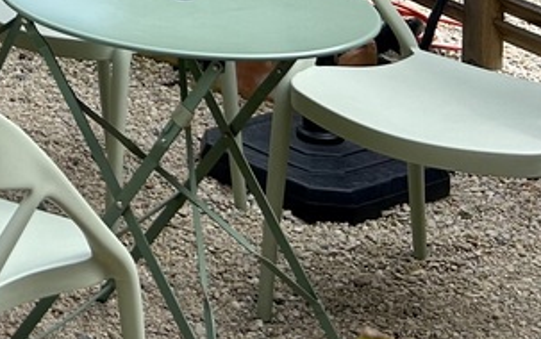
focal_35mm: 109
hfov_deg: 15.9
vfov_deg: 10.9
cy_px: -351
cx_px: -462
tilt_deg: -4.6
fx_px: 1609
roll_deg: +0.8
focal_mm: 5.7
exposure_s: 1/1869
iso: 50
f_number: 1.5
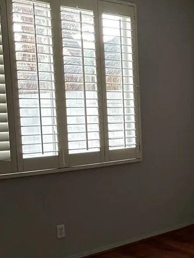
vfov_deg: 34.8
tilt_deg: -6.8
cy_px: 159
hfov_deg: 25.0
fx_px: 411
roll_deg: +1.4
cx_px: 203
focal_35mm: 55
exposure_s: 1/30
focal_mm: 5.1
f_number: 1.6
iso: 640
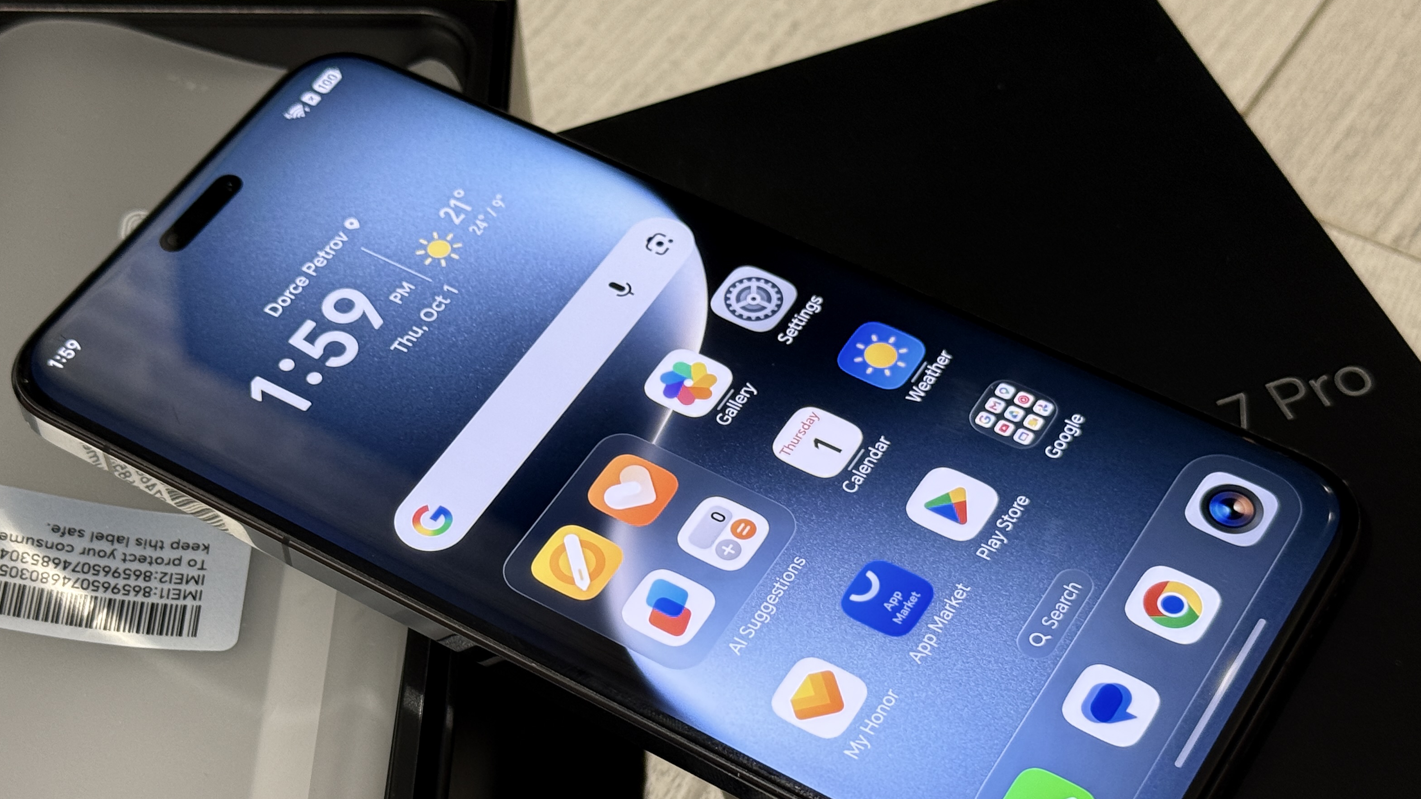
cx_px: 622
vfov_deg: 17.9
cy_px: 546
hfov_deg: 31.4
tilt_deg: -52.1
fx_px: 2524
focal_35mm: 67
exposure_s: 1/50
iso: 80
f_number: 1.78
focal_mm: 6.76
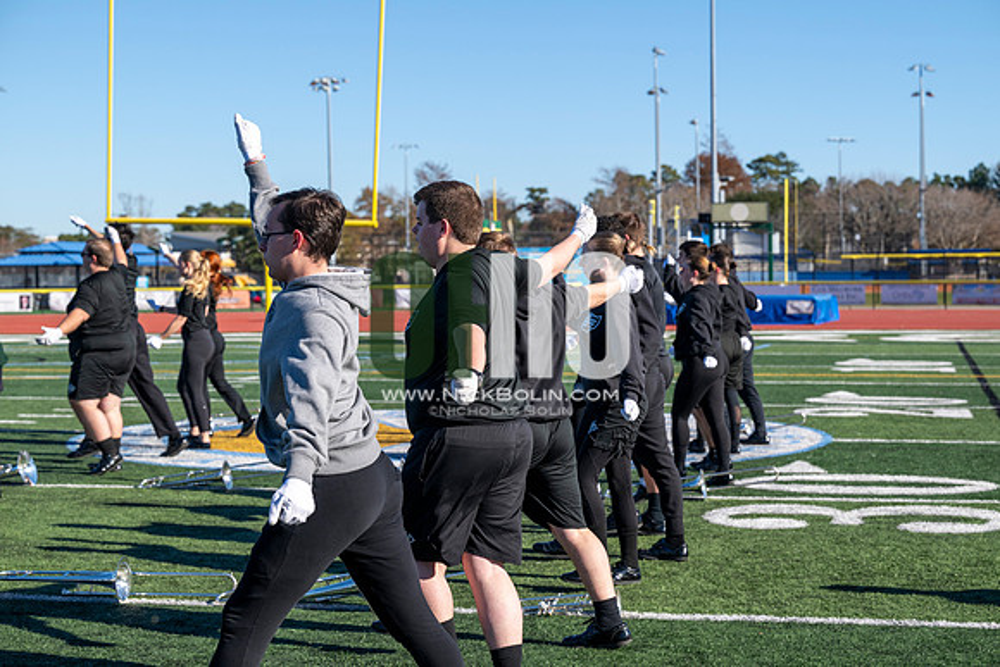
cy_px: 334
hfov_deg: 28.8
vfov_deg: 19.5
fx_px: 1945
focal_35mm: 70
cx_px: 500
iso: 250
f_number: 5
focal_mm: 70
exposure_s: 1/2000
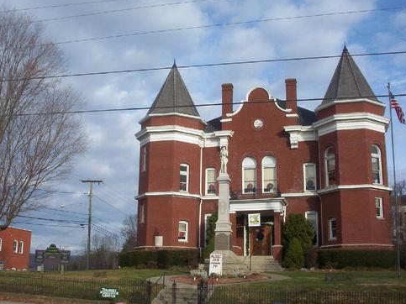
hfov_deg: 43.9
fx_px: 504
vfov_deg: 33.6
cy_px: 157
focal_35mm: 43
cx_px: 208
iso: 100
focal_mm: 6
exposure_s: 1/194
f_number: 8
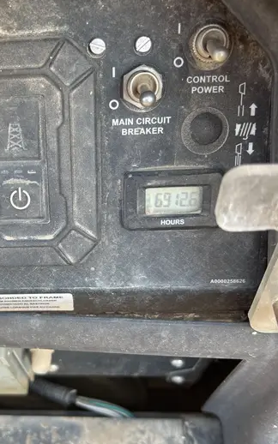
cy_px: 244
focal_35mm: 39
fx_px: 473
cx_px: 57
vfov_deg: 50.3
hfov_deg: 32.0
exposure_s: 1/149
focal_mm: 5.7
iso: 32
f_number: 1.5
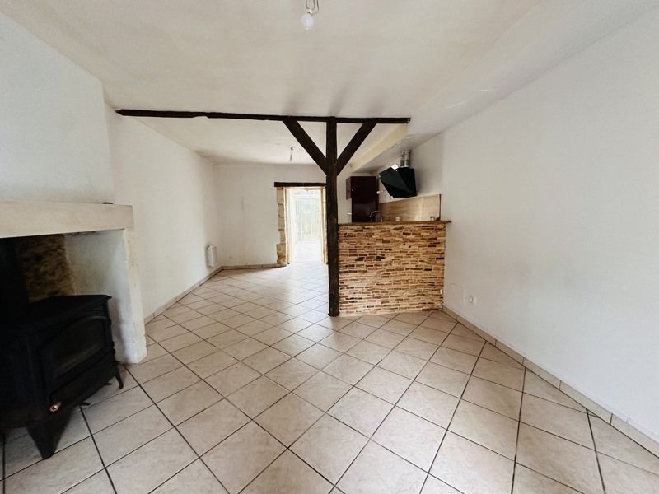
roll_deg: +2.3
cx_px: 330
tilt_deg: -5.6
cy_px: 247
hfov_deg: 102.1
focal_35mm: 14
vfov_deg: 85.7
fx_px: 267
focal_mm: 2.22
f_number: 2.2
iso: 320
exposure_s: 1/77
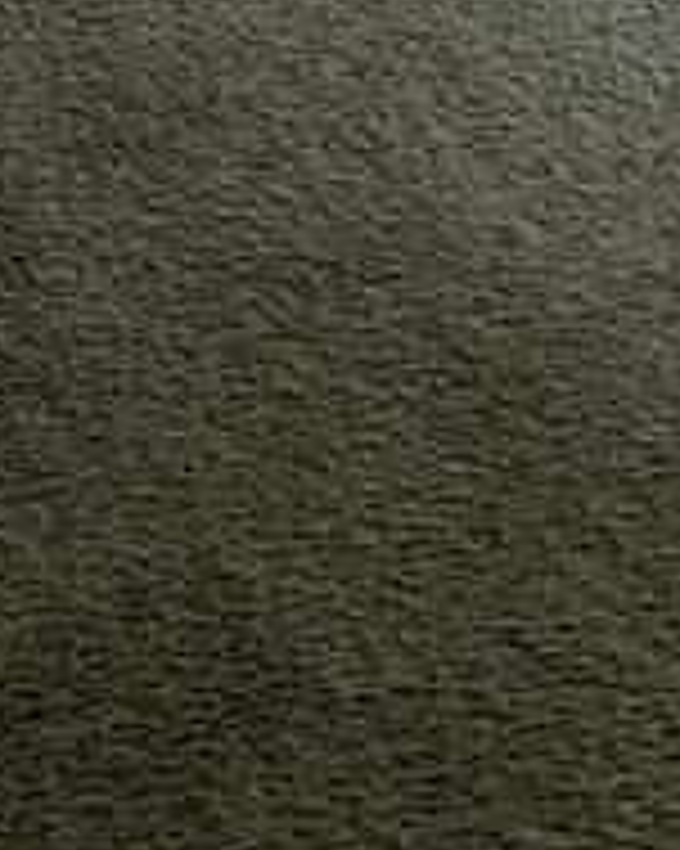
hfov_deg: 14.9
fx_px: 2593
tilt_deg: -17.0
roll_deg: -1.3
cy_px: -751
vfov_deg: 15.6
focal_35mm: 103
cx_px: 185
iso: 125
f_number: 1.5
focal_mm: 5.7
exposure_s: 1/60
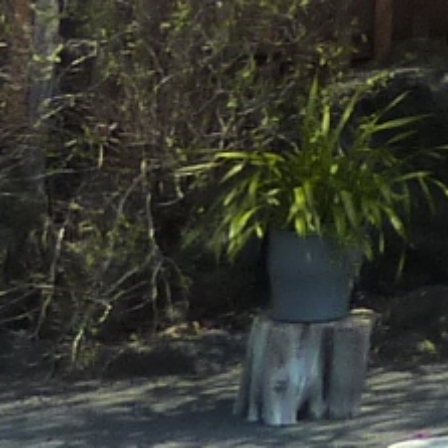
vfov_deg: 7.6
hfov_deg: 6.6
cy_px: -852
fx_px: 2972
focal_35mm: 203
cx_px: 1868
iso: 125
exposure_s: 1/400
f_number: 4
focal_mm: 4.1
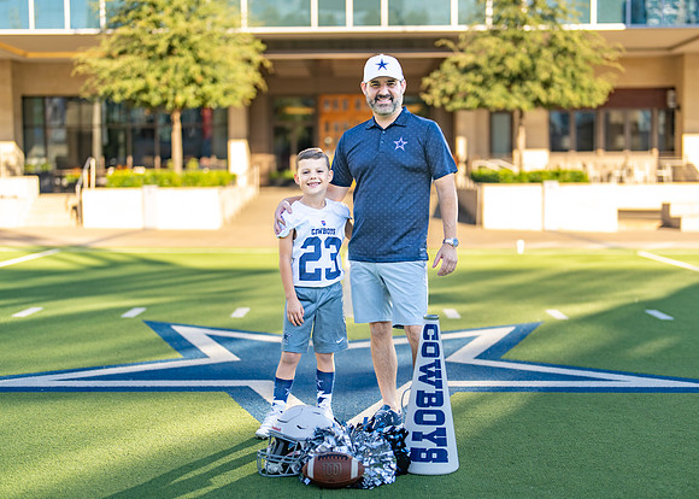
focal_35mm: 59
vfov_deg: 24.2
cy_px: 262
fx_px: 1164
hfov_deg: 33.4
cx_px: 377
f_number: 1.2
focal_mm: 50
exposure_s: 1/2500
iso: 100
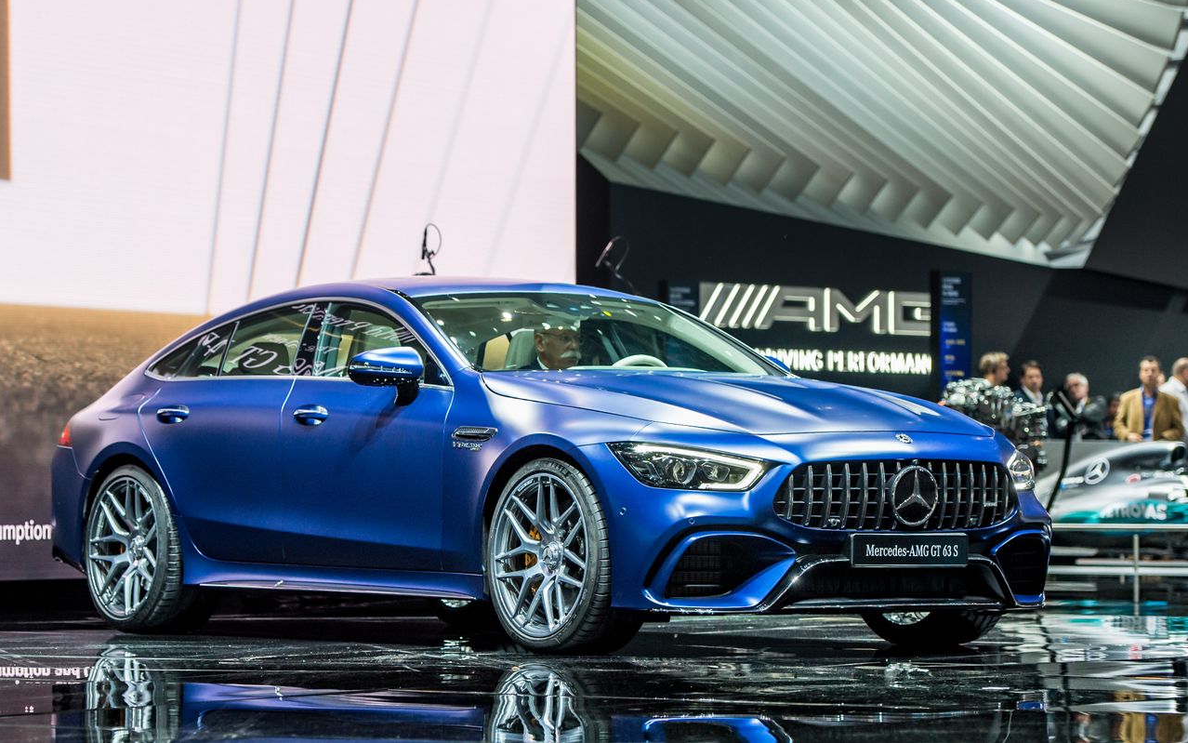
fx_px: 3238
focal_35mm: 100
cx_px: 594
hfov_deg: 20.8
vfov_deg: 13.1
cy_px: 348
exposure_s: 1/640
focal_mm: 98
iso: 1250
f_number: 3.5
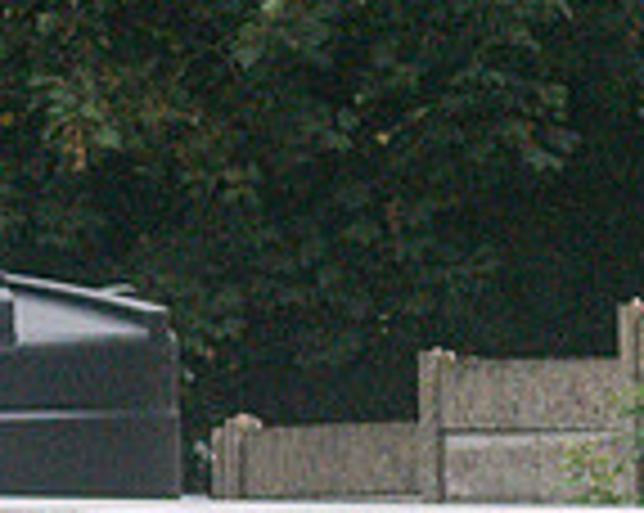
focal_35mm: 1564
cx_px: 2256
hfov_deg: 1.2
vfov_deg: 1.0
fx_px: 29769
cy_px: 995
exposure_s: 1/1000
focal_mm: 120
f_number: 4
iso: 560
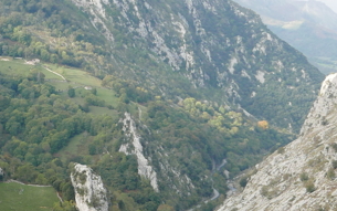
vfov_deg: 10.2
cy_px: 162
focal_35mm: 128
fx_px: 1176
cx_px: -8
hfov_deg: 16.0
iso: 200
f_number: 5.6
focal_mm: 14.4
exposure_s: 1/160
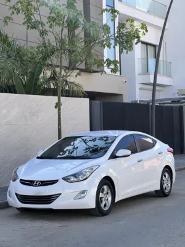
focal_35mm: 77
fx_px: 549
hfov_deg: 19.1
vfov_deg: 25.3
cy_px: 124
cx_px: 92
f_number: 2.8
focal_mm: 9
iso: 32
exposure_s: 1/313
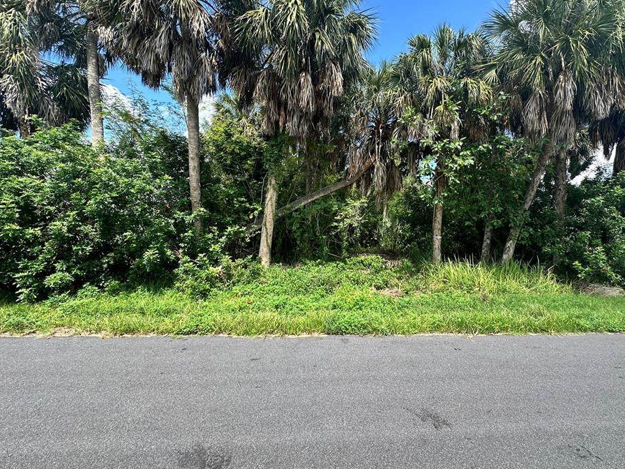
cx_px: 350
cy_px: 214
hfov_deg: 94.0
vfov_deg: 77.9
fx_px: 289
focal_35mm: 16
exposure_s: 1/385
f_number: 2.2
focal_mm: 2.22
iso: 40
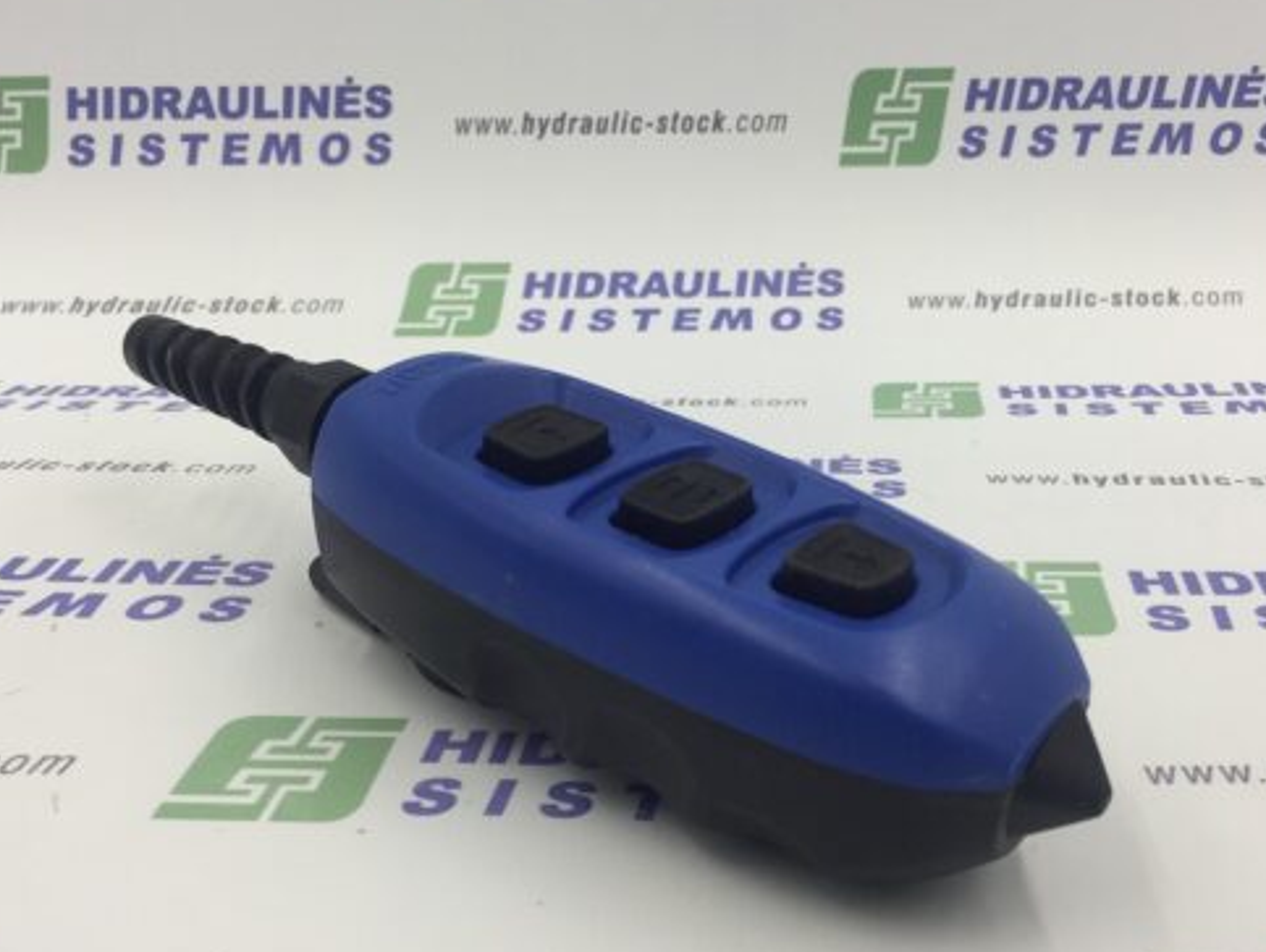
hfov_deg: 51.3
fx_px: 1318
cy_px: 551
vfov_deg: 39.6
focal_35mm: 36
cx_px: 661
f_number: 2.2
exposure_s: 1/344
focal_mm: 4.15
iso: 32
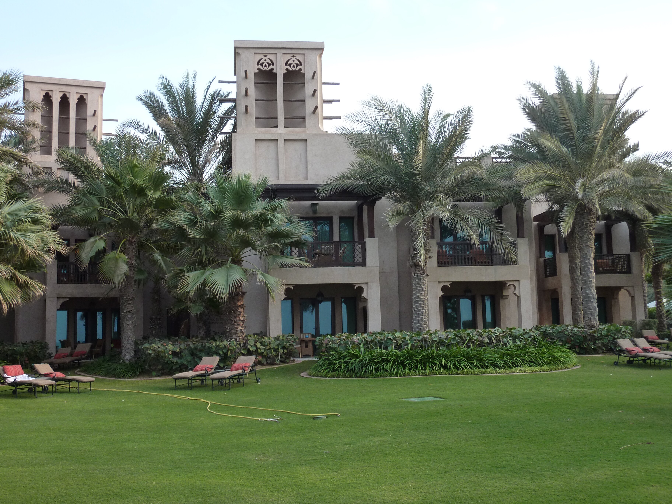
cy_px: 252
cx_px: 336
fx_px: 777
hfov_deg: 46.8
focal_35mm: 40
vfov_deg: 36.0
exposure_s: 1/100
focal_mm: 6.5
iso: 125
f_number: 4
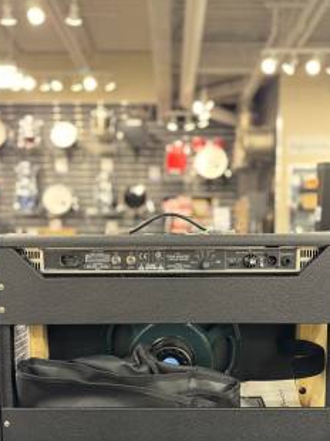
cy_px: 279
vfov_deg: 57.6
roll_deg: -0.1
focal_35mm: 31
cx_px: 172
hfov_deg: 45.4
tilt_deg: -4.3
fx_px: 395
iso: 640
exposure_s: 1/40
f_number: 1.78
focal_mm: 6.76
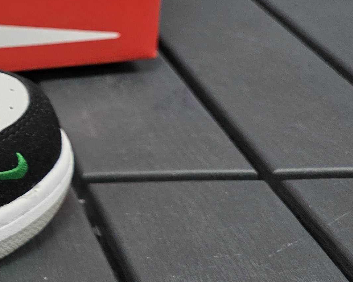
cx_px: -232
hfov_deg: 18.9
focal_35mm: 84
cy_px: 73
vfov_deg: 18.2
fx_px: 878
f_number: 1.7
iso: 160
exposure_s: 1/100
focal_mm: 6.3
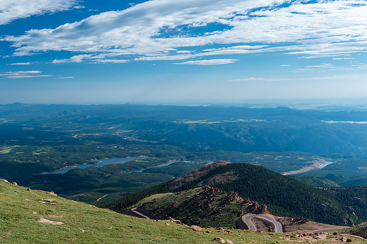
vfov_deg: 29.8
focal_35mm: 45
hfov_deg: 43.6
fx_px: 458
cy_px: 122
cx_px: 184
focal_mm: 45
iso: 200
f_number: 11
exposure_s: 1/125
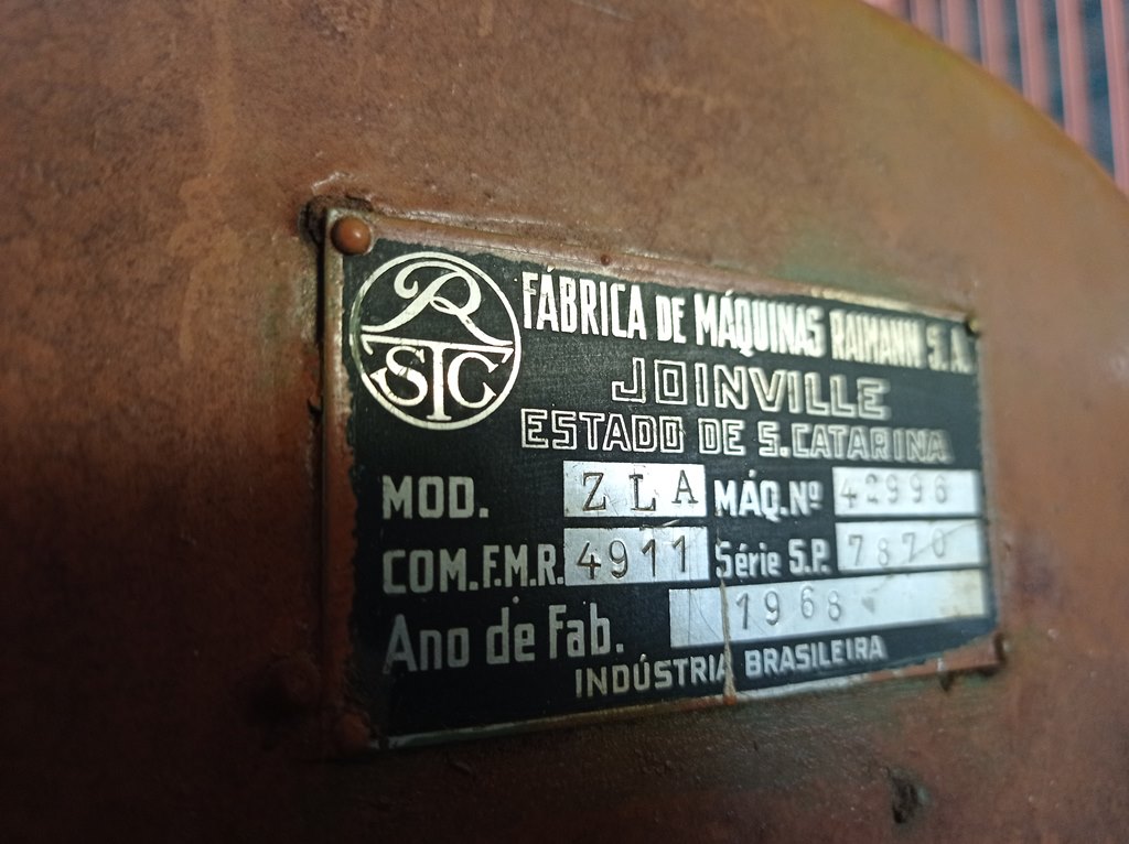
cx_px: 564
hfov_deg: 63.5
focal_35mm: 28
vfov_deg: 49.7
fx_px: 912
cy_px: 422
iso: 210
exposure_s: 1/40
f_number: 1.79
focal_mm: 4.7
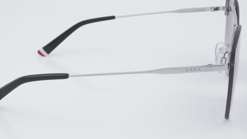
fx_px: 563
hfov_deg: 24.7
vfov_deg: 14.1
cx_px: 112
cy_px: 59
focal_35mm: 86
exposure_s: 1/3
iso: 100
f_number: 32
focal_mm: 50
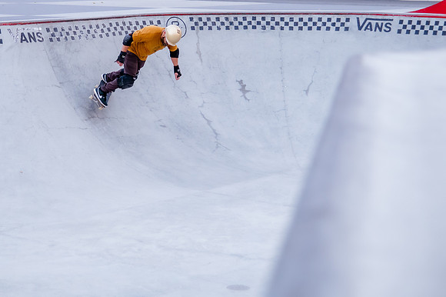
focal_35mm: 108
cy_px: 82
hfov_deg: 19.0
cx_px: 174
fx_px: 1334
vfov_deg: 12.7
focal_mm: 70
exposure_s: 1/250
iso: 2500
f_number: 4
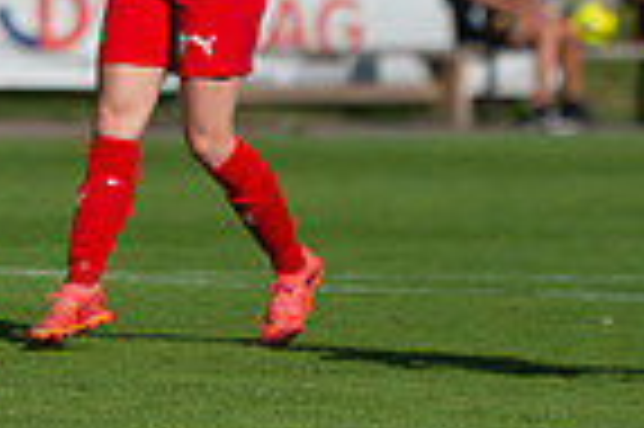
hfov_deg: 2.5
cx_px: -351
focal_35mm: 813
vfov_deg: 1.7
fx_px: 14527
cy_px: -194
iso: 100
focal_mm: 200
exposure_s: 1/3200
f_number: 3.2
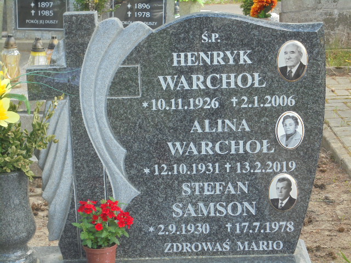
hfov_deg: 23.6
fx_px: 842
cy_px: 132
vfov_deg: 17.8
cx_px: 176
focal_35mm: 83
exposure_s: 1/30
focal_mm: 14.9
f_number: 6.7
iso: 100
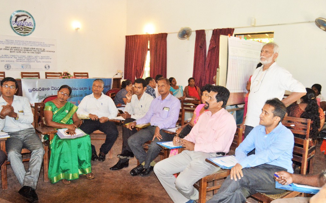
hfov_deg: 56.7
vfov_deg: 37.2
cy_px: 107
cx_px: 164
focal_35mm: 34
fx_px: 302
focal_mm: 22
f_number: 3.5
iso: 800
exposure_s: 1/60
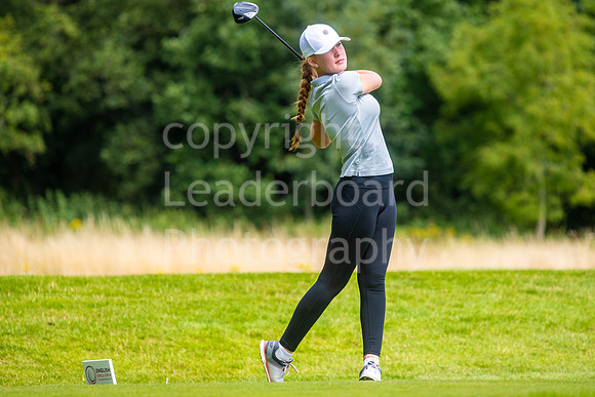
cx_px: 298
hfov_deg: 6.9
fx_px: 4959
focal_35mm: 300
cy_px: 198
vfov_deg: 4.6
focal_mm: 300
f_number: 5.6
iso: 200
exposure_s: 1/800
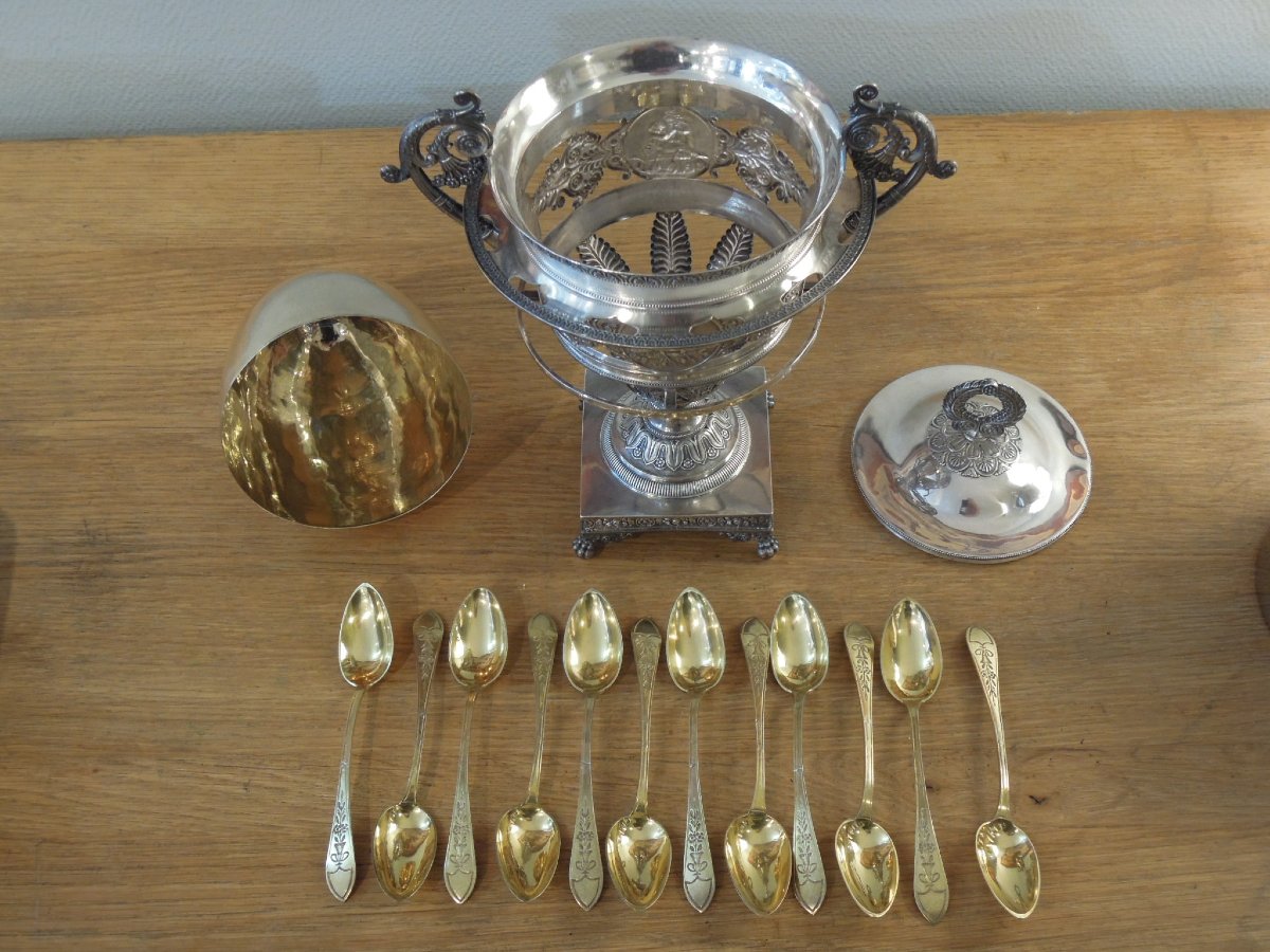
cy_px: 476
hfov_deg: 46.8
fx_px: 1468
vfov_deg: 36.0
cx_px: 635
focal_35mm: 40
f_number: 3.3
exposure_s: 1/50
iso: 360
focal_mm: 7.2
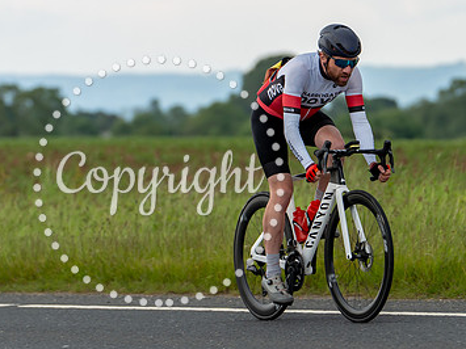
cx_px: 318
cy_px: 105
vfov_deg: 4.5
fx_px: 4401
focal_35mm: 327
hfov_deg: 6.1
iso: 250
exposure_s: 1/500
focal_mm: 144
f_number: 3.2
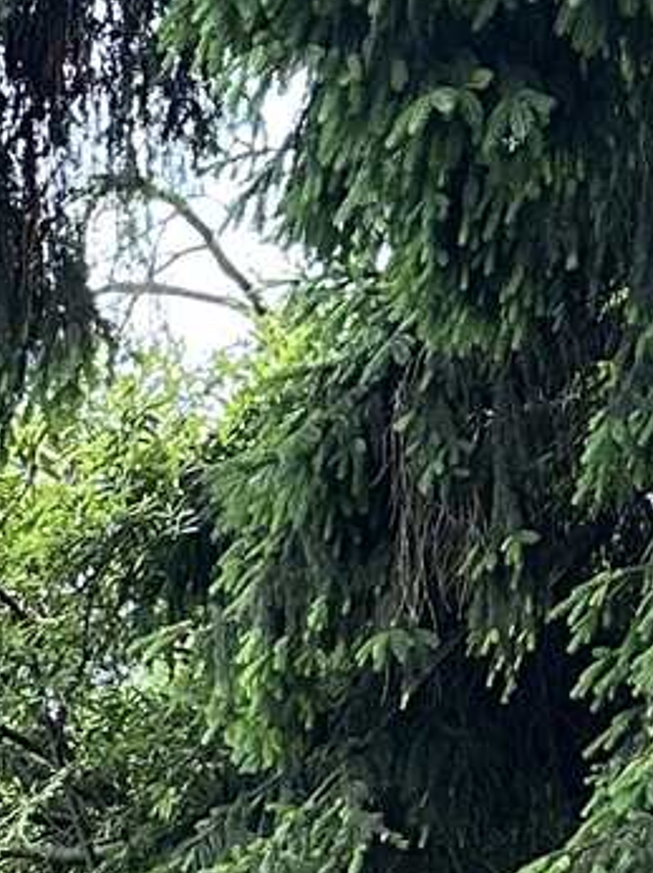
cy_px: 1534
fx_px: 4029
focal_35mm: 160
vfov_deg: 11.5
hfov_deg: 8.1
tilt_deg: +3.9
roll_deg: -0.6
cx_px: -1225
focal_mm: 6.86
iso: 160
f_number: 1.78
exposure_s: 1/121
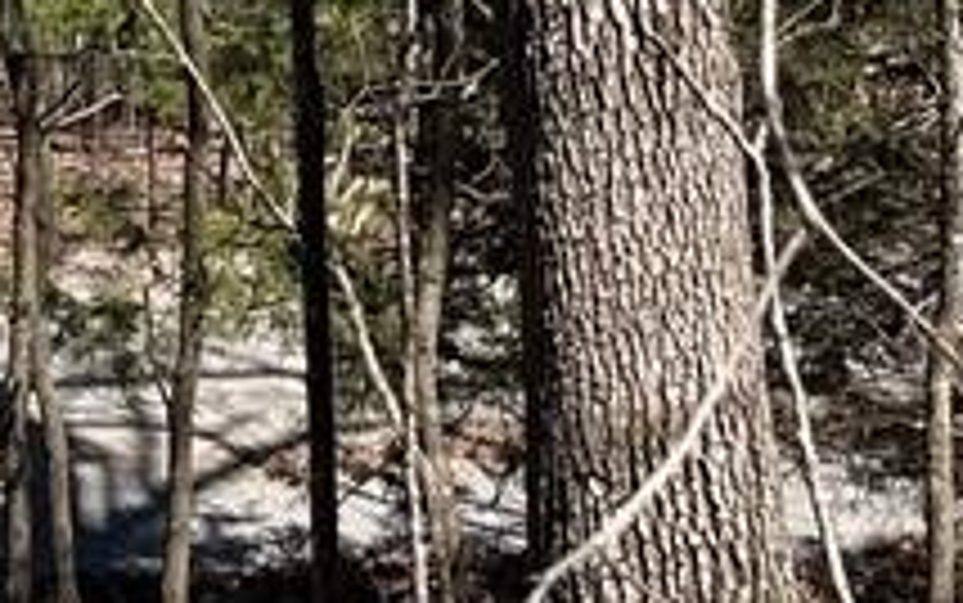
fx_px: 3466
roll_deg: -0.5
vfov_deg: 9.1
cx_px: -450
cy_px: -778
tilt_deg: -1.4
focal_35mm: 132
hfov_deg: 14.8
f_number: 1.6
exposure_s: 1/2062
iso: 50
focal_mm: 5.1
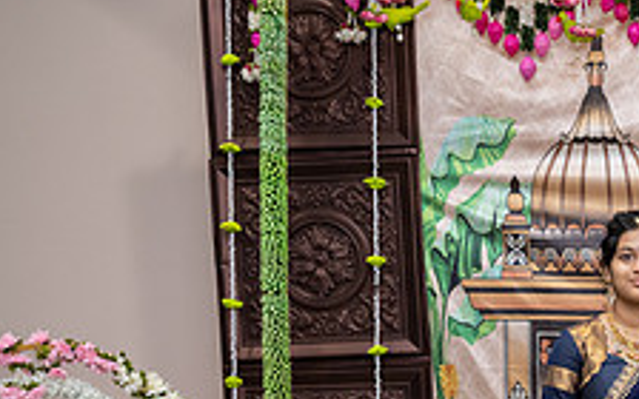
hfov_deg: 23.2
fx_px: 1411
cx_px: 779
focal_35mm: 81
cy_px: 392
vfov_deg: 15.8
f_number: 3.5
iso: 1000
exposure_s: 1/160
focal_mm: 30.5
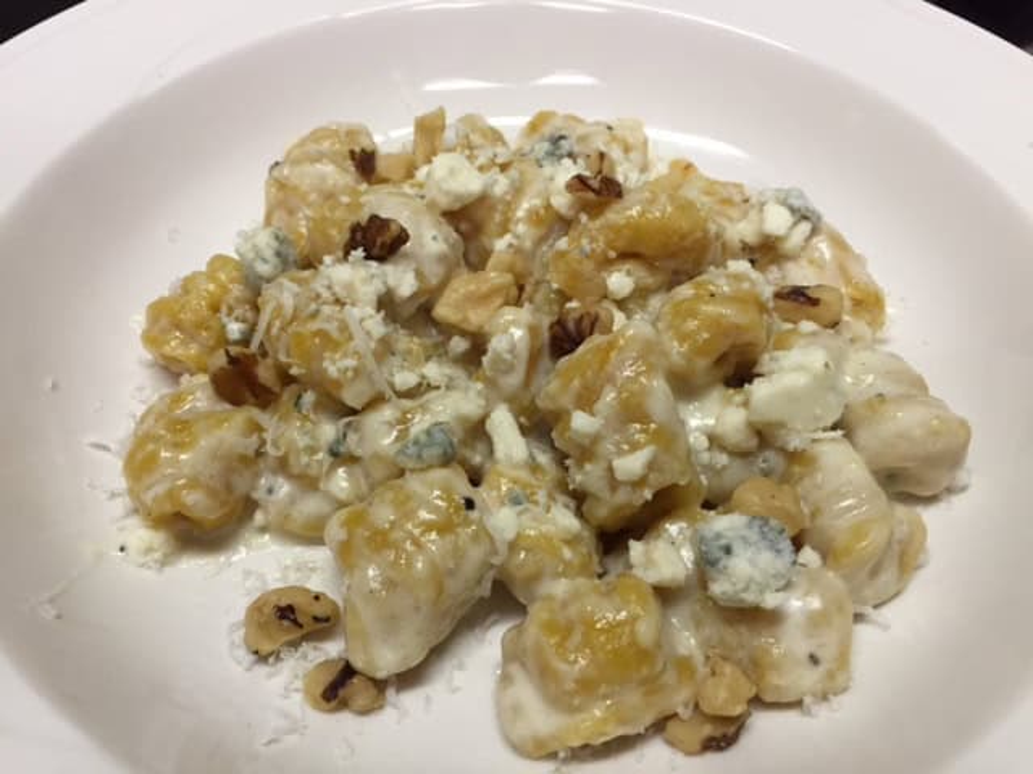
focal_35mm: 29
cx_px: 516
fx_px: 865
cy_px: 387
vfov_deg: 48.2
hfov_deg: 61.7
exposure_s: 1/30
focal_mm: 4.2
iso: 100
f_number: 2.2
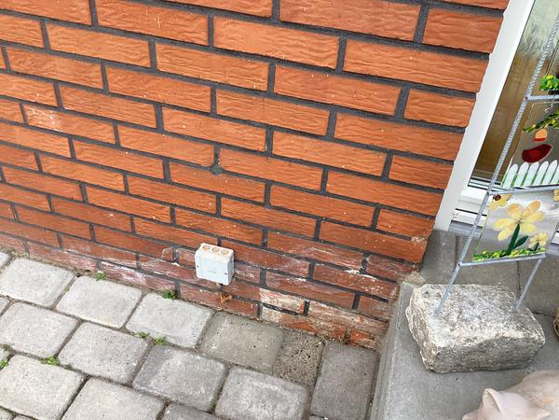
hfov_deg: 58.4
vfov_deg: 45.4
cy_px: 210
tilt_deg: -38.4
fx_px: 501
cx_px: 280
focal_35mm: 31
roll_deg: -5.2
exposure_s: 1/120
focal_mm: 3.3
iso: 32
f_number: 2.4
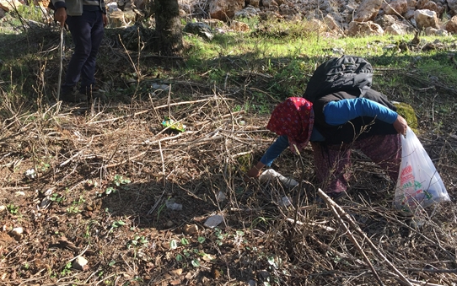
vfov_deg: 36.9
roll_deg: +4.6
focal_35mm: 34
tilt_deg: +1.4
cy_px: 98
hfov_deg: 56.7
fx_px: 424
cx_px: 222
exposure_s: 1/275
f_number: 2.2
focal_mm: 4.15
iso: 32
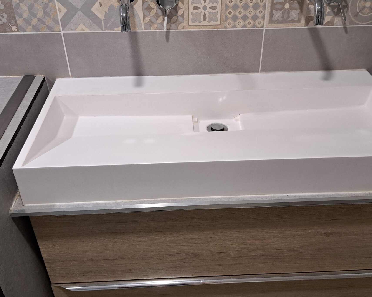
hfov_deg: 51.5
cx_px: 198
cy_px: 146
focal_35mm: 35
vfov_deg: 42.2
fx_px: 385
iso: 320
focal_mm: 5.23
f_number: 1.8
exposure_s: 1/50
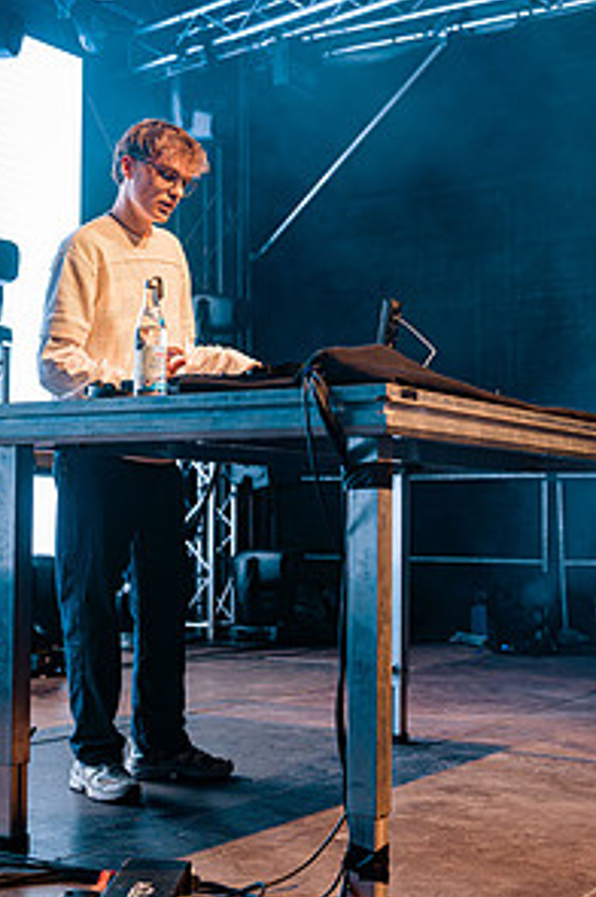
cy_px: 386
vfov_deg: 36.2
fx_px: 1369
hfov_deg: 24.4
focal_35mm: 55
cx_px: 195
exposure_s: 1/160
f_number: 2.8
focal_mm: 36
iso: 1250
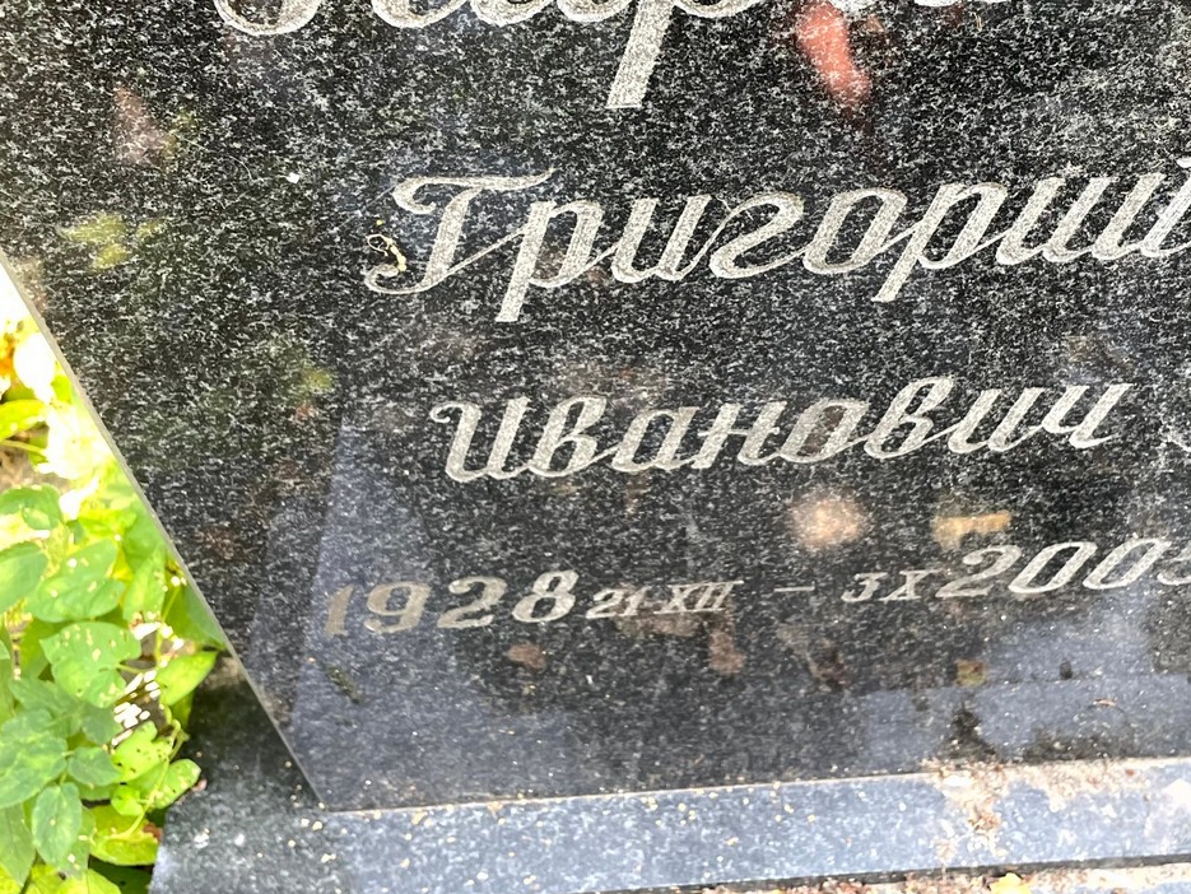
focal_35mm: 40
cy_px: 260
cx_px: 761
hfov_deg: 46.3
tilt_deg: -49.3
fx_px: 1377
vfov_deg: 35.4
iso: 125
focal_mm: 4.2
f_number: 1.6
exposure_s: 1/121
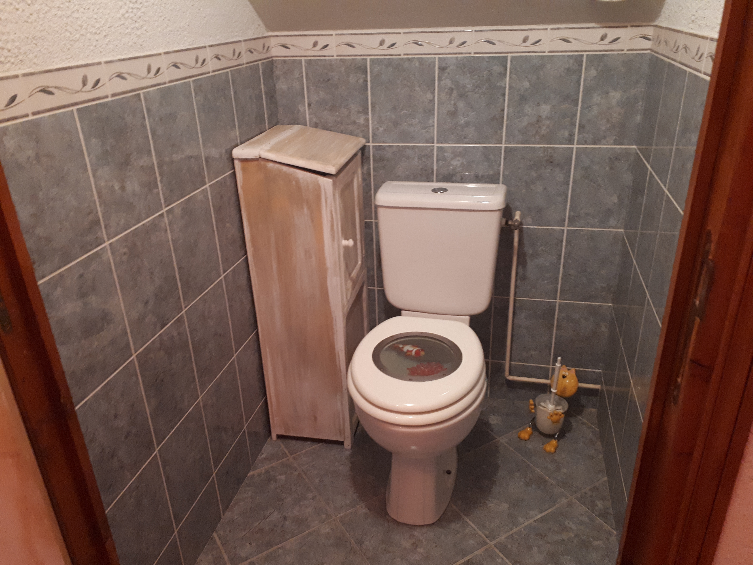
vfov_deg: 51.4
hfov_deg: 65.3
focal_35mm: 27
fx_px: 587
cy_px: 282
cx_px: 376
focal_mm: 3.6
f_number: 1.9
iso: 400
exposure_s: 1/17
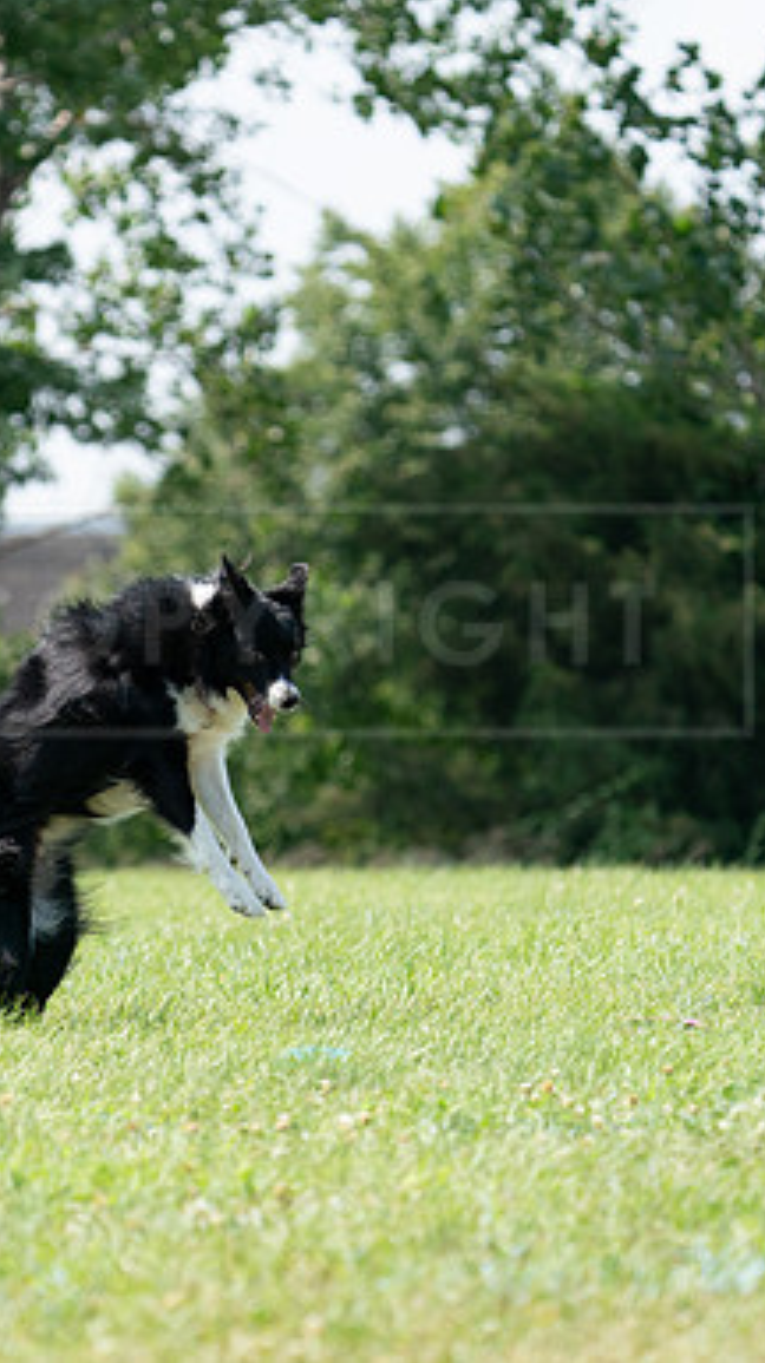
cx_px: 192
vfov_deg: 5.7
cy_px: 681
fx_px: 13622
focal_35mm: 377
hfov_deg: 3.2
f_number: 5.6
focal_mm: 230
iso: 1600
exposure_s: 1/4000
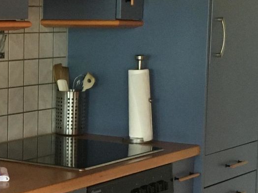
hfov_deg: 16.8
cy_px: 124
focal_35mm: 113
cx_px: -39
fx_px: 842
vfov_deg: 13.1
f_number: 2.2
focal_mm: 4.15
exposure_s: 1/25
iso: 200
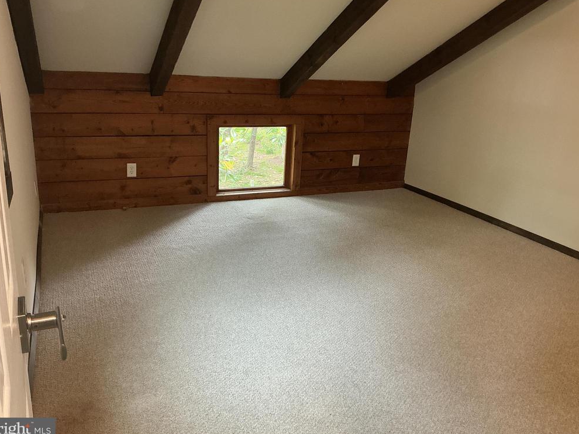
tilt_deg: -16.9
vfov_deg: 46.8
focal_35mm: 30
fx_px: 502
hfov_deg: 60.0
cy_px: 217
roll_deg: -2.5
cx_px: 282
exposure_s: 1/60
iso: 160
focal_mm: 3
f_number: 1.8
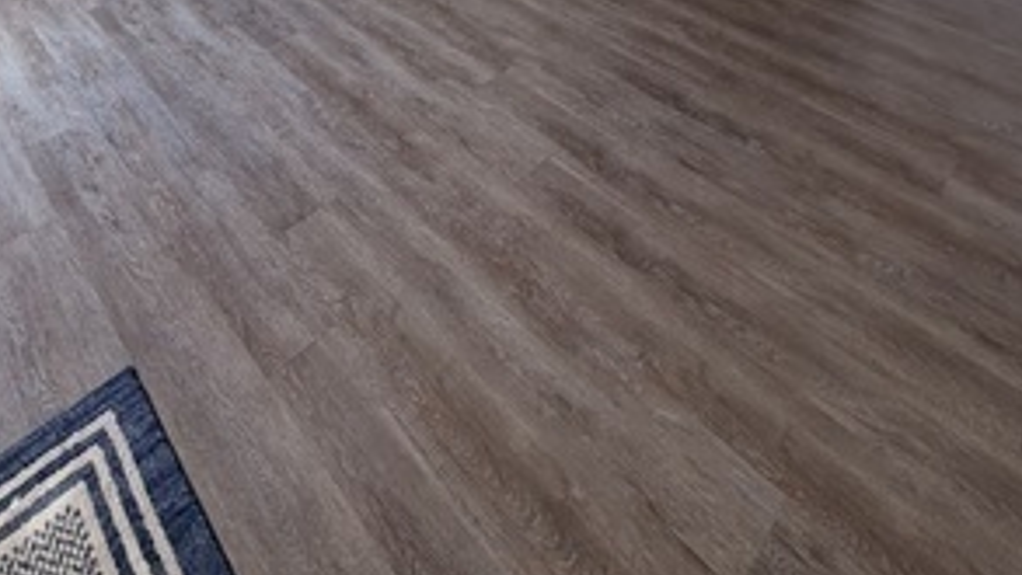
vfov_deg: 33.8
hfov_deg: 70.7
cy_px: -150
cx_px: 382
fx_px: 705
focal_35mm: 26
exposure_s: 1/121
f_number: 2.2
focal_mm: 2.22
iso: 160
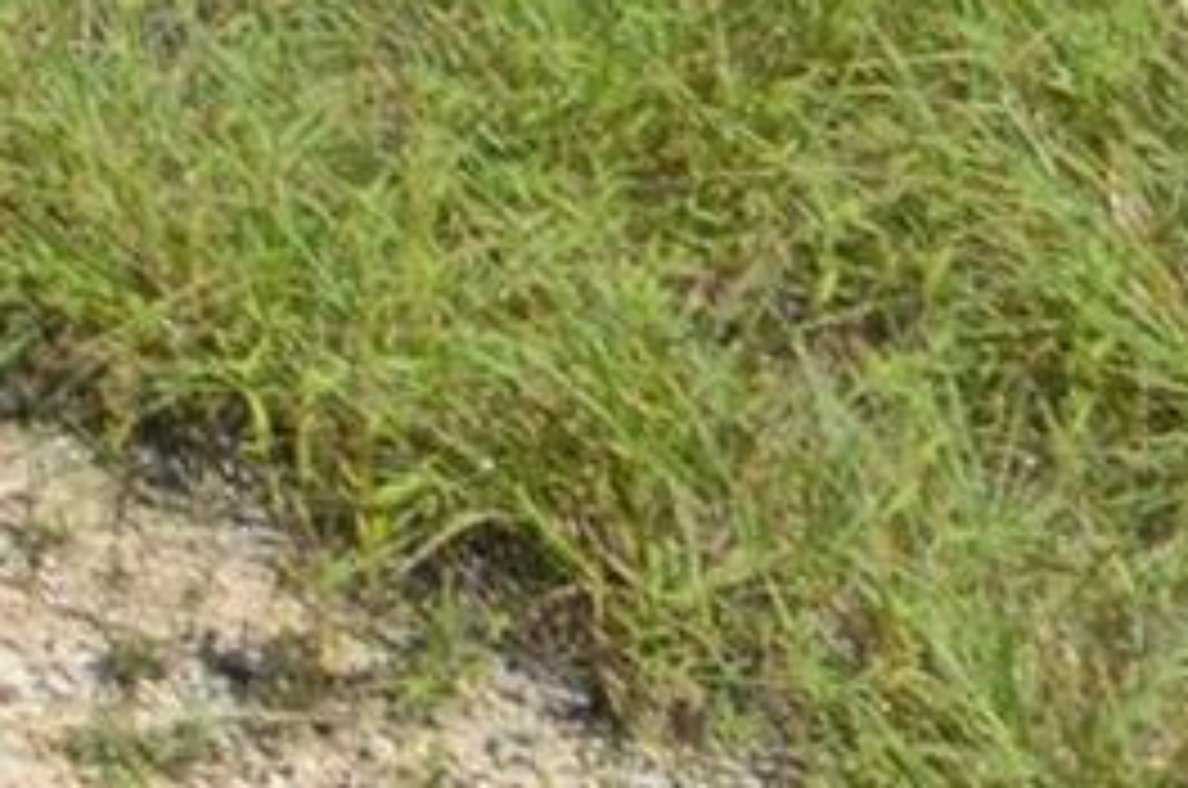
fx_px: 6518
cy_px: -2092
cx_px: -2164
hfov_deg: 8.8
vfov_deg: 6.0
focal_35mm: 198
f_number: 16
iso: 200
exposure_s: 1/50
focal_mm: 17
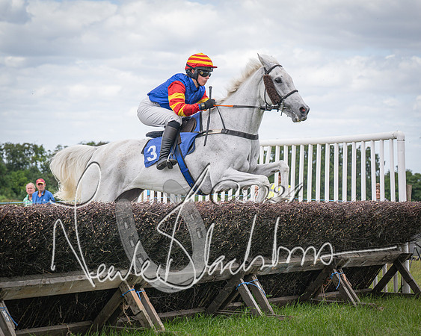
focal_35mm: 117
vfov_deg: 13.2
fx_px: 1458
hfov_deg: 16.4
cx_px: 157
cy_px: 152
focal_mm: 70
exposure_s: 1/1600
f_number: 4
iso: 400
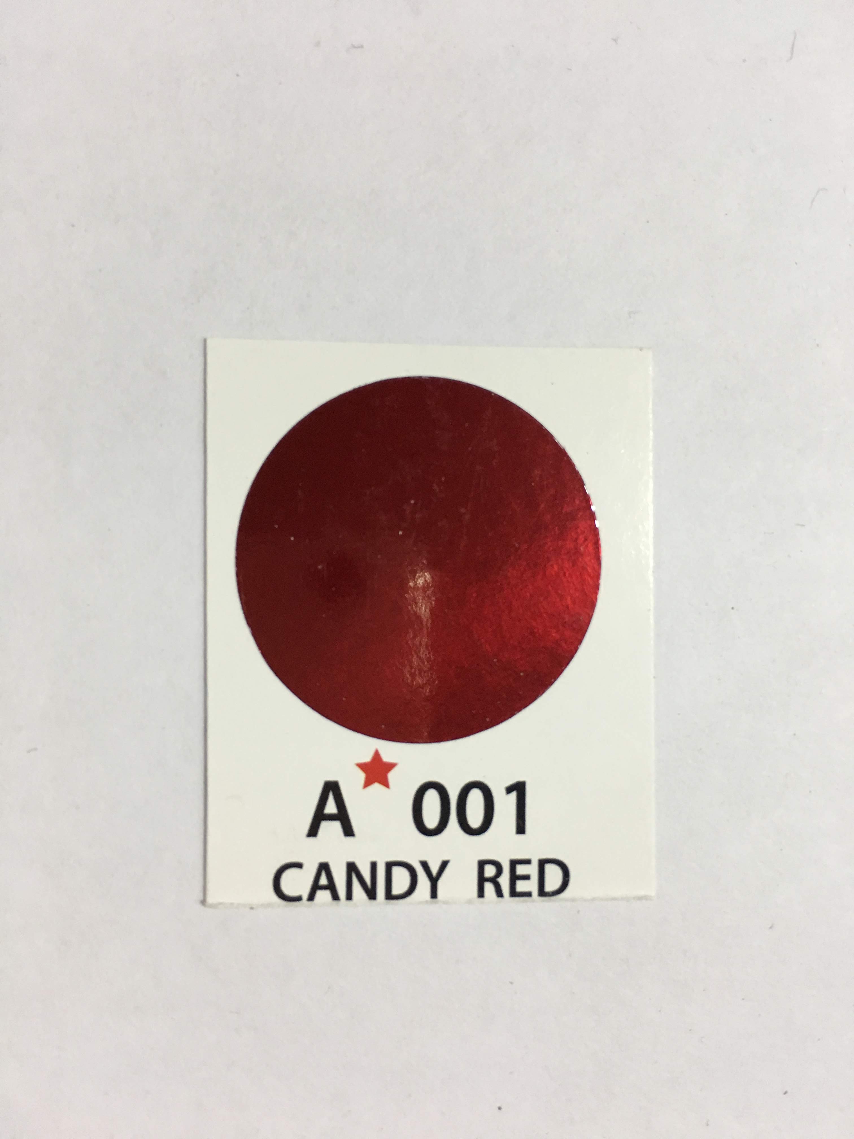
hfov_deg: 48.2
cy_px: 570
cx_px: 427
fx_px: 954
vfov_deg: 61.7
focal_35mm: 29
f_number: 2.2
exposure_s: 1/33
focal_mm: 4.15
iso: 125
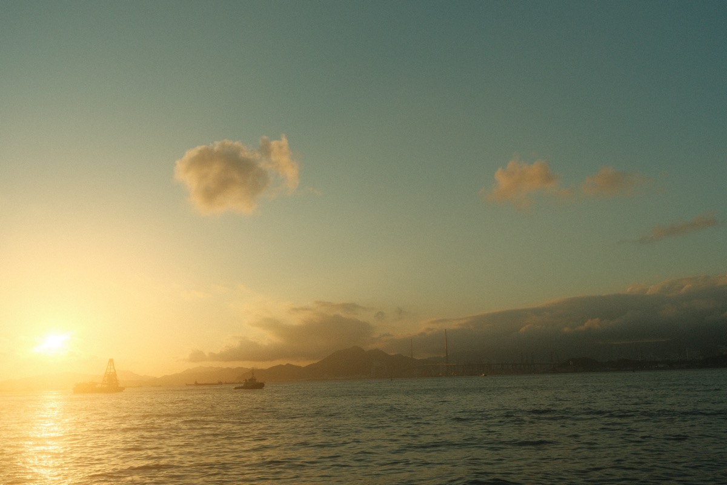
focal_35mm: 33
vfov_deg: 40.0
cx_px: 364
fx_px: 666
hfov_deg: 57.2
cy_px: 242
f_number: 8
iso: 640
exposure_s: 1/1800
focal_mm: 21.9
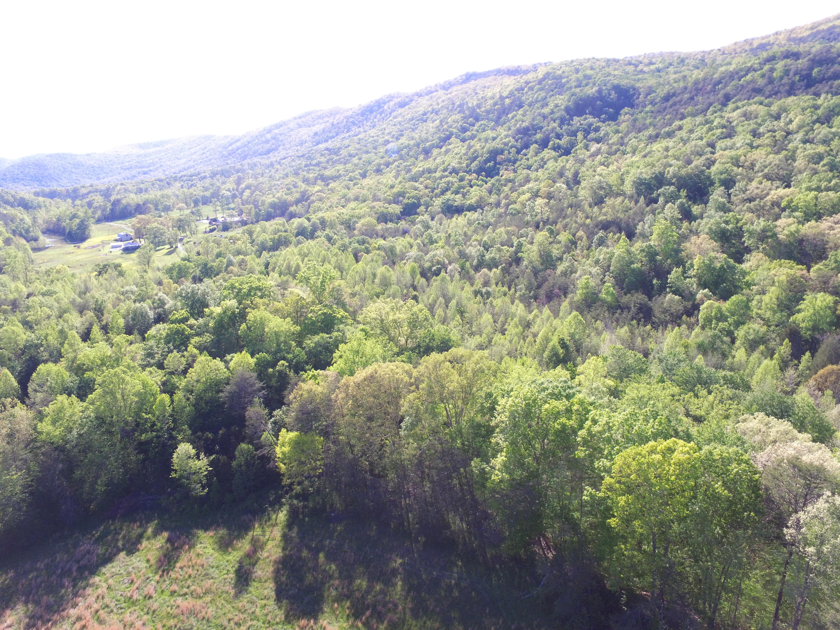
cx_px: 420
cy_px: 315
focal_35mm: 20
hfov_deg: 81.7
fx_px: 485
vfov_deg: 66.0
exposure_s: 1/306
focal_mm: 3.61
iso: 100
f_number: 2.8
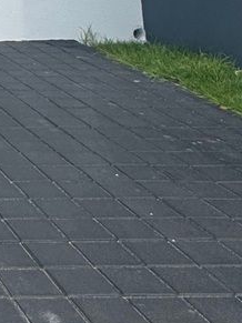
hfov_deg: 14.7
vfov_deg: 20.0
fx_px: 718
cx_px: -281
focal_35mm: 77
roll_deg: -0.2
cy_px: -221
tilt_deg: +10.0
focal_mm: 2.22
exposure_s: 1/1672
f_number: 2.2
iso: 50
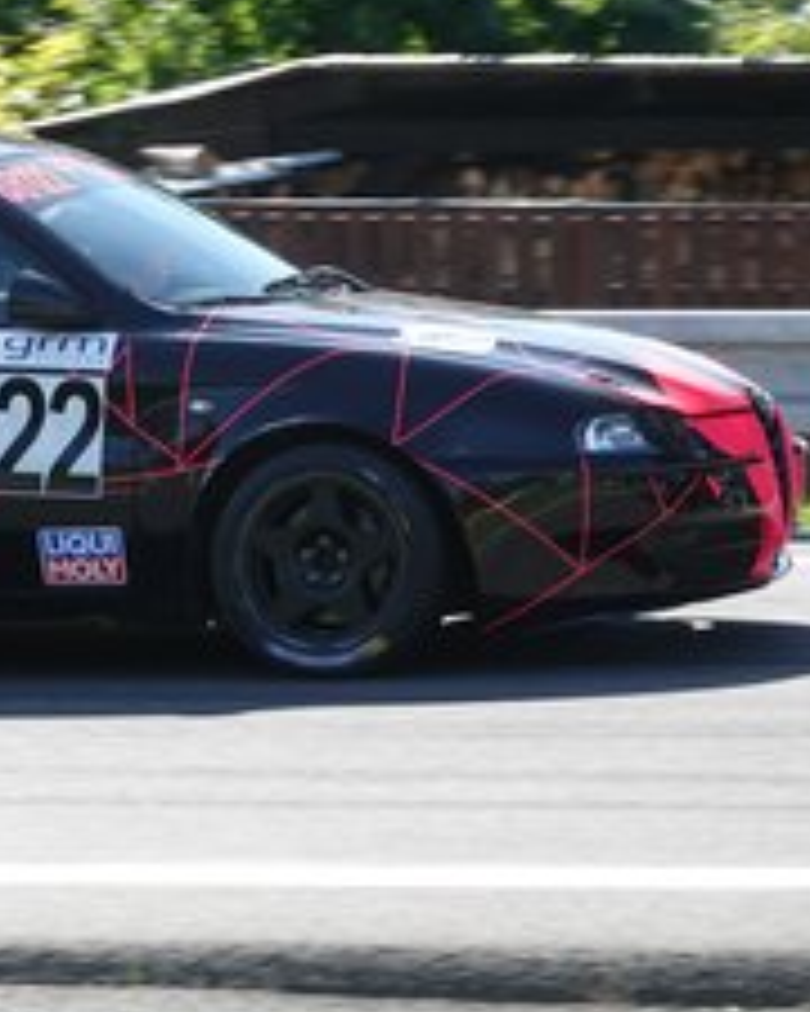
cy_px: 396
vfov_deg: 6.7
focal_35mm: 289
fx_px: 8660
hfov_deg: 5.3
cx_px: -86
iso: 250
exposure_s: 1/800
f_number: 4
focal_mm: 56.39
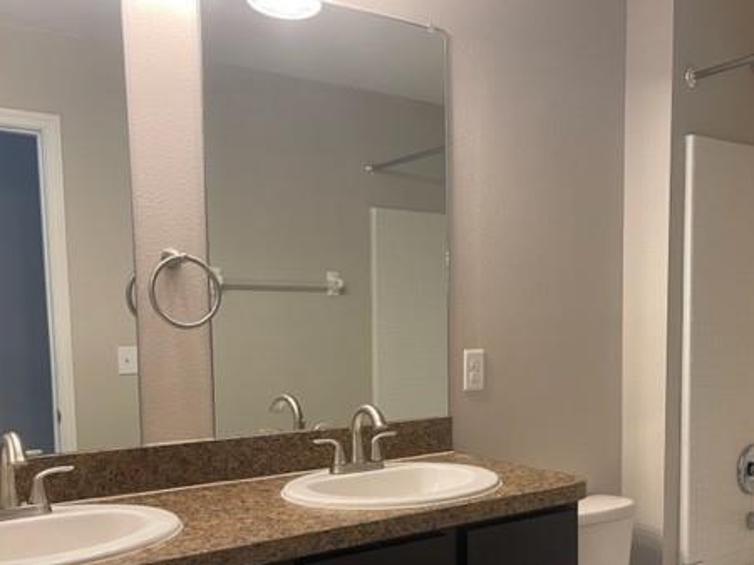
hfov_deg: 50.1
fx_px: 805
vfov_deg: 38.1
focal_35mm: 37
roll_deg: +0.4
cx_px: 414
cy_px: 389
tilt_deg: -4.8
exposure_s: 1/60
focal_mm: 5.1
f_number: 1.6
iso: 80
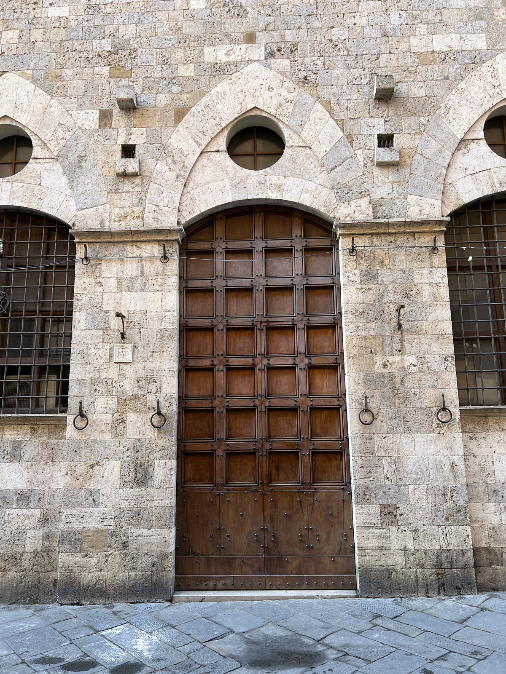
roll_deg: +0.9
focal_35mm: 26
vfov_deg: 67.3
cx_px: 253
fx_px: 507
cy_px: 337
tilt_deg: +10.9
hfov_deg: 53.1
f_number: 1.5
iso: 80
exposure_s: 1/121
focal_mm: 5.7
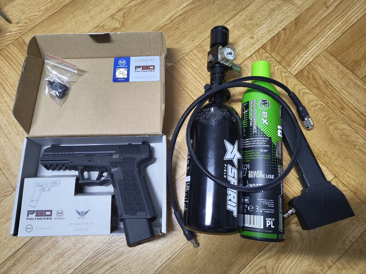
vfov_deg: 58.9
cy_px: 137
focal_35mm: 23
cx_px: 183
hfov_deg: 73.9
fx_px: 243
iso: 457
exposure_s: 1/50
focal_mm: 5.59
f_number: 1.88
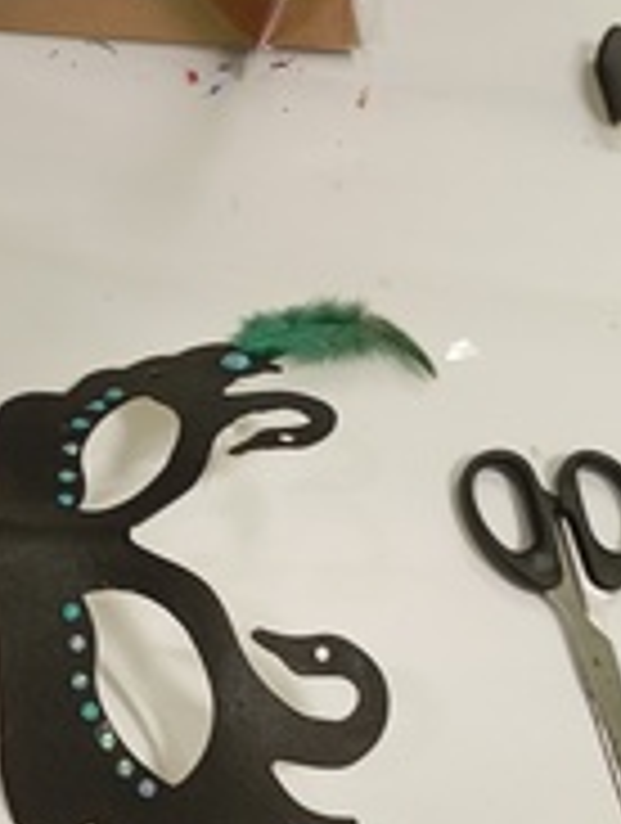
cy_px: 500
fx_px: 1311
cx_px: 88
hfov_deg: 26.0
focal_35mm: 55
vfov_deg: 34.7
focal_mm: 4.27
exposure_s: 1/33.3
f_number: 1.8
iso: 504
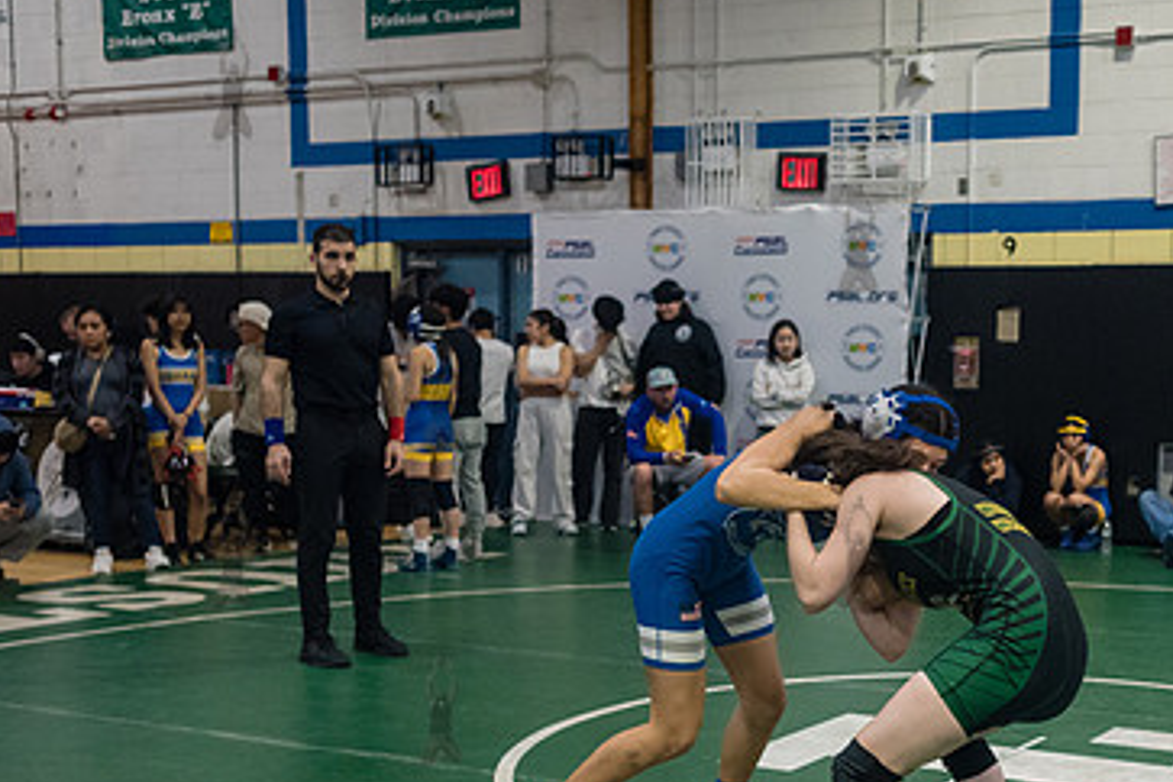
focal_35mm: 56
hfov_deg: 35.0
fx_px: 1825
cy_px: 551
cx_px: 856
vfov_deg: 24.0
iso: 5000
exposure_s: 1/400
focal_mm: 35
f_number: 3.2
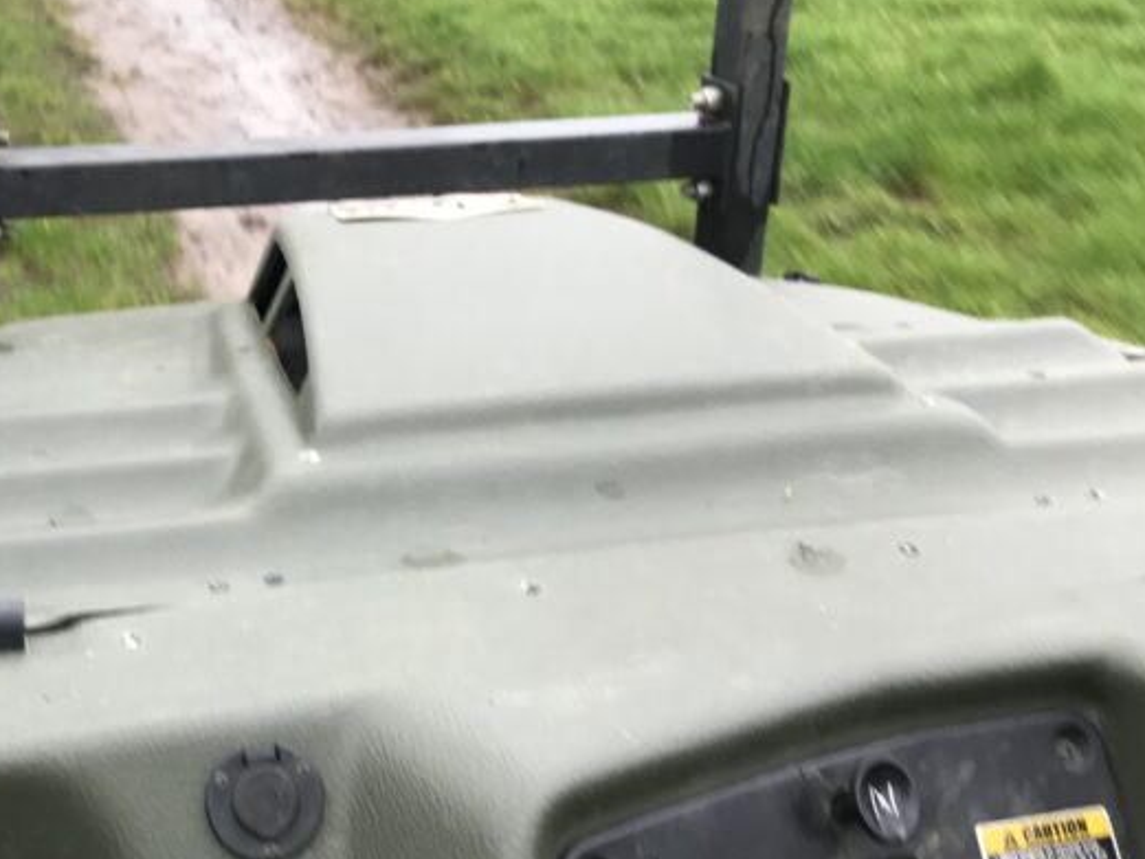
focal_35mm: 55
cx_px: 257
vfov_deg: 26.6
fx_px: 1820
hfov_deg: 34.1
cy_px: 409
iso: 32
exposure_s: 1/100
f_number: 1.8
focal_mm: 3.99
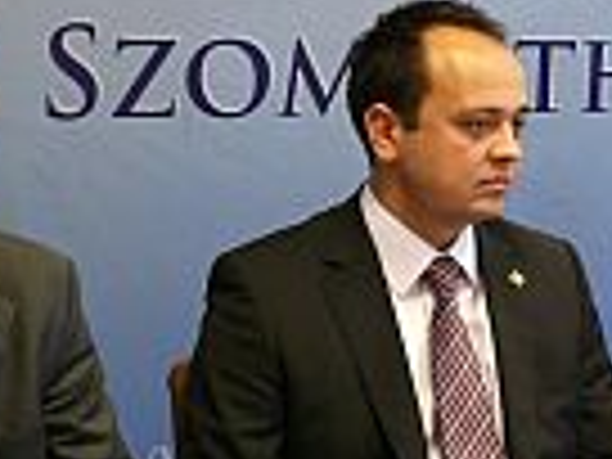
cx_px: 652
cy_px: 230
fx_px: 2051
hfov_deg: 16.5
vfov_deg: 12.8
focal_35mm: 116
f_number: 2.8
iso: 200
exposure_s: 1/30
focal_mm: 7.4
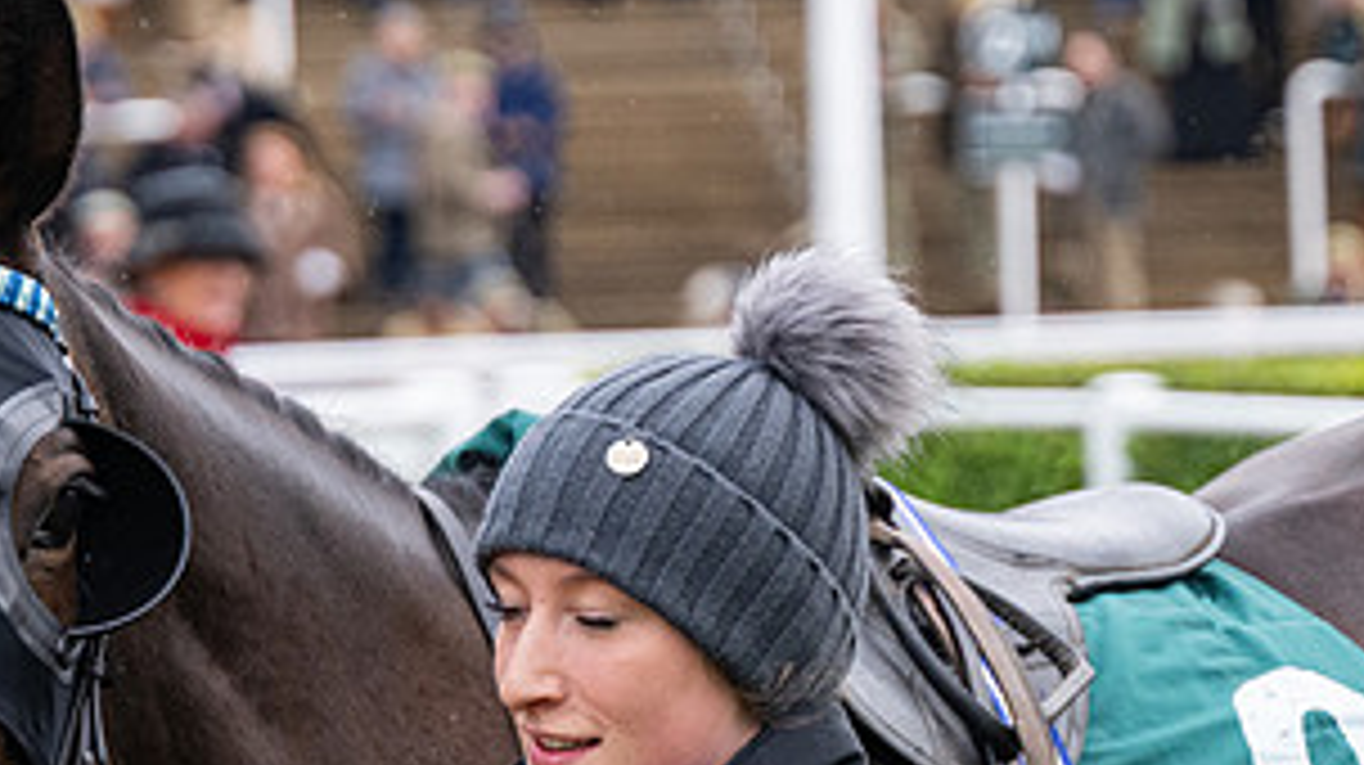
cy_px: 716
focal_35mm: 295
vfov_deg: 4.1
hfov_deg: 7.3
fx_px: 10663
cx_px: 176
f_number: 4
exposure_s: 1/1600
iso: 800
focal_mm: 98
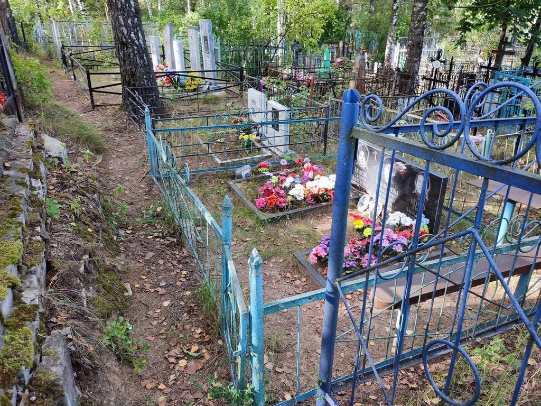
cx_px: 270
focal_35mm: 25
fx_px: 391
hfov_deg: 69.4
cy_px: 203
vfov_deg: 54.9
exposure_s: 1/50
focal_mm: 6.04
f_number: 1.9
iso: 74
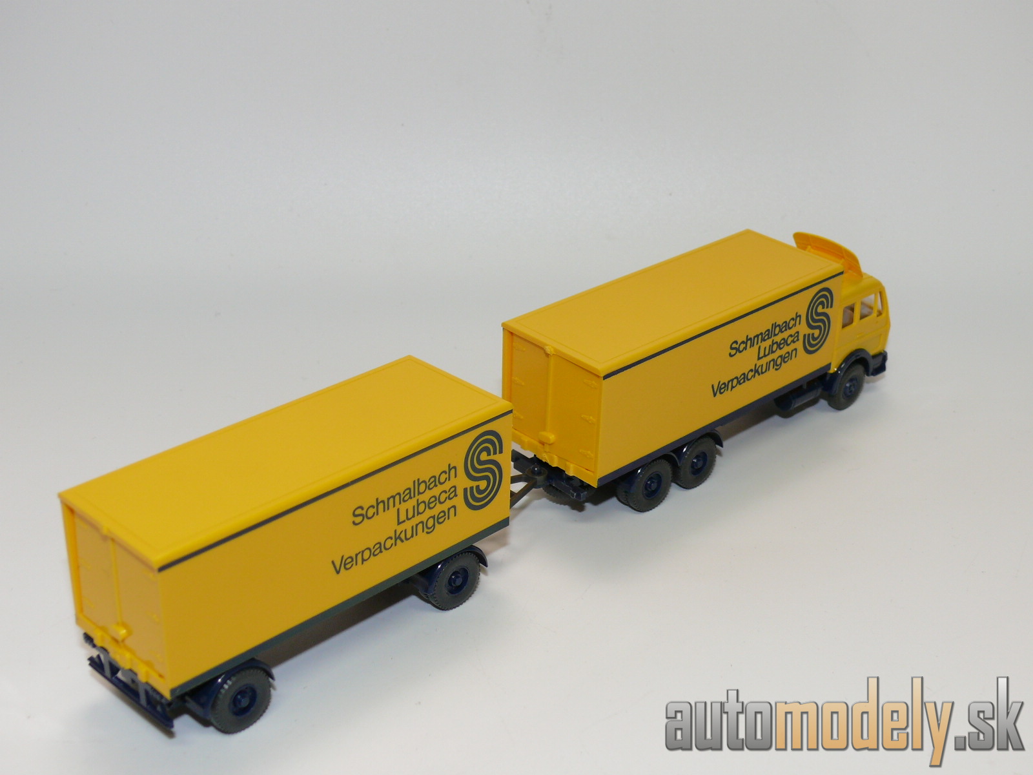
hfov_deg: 36.2
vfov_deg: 27.5
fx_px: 1582
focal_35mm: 53
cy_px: 388
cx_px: 516
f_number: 4
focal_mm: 9.4
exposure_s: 1/30
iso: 100
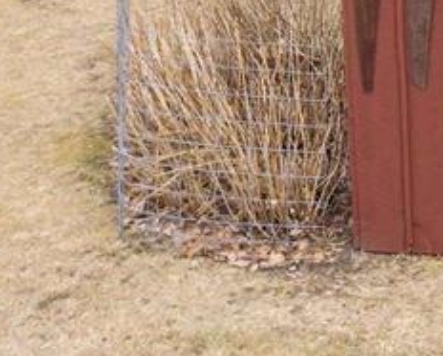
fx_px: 1470
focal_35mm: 112
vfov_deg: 13.1
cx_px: 773
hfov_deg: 15.1
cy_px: -162
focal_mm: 4.73
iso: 100
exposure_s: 1/100
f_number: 2.2
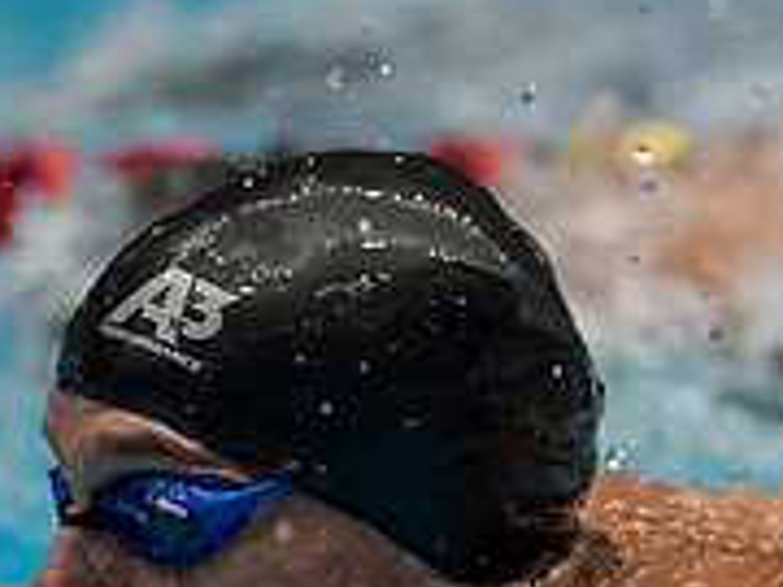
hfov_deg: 1.1
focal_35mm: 1781
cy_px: 664
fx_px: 40286
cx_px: 178
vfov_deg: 0.8
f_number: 2.8
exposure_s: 1/1000
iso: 2000
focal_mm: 200
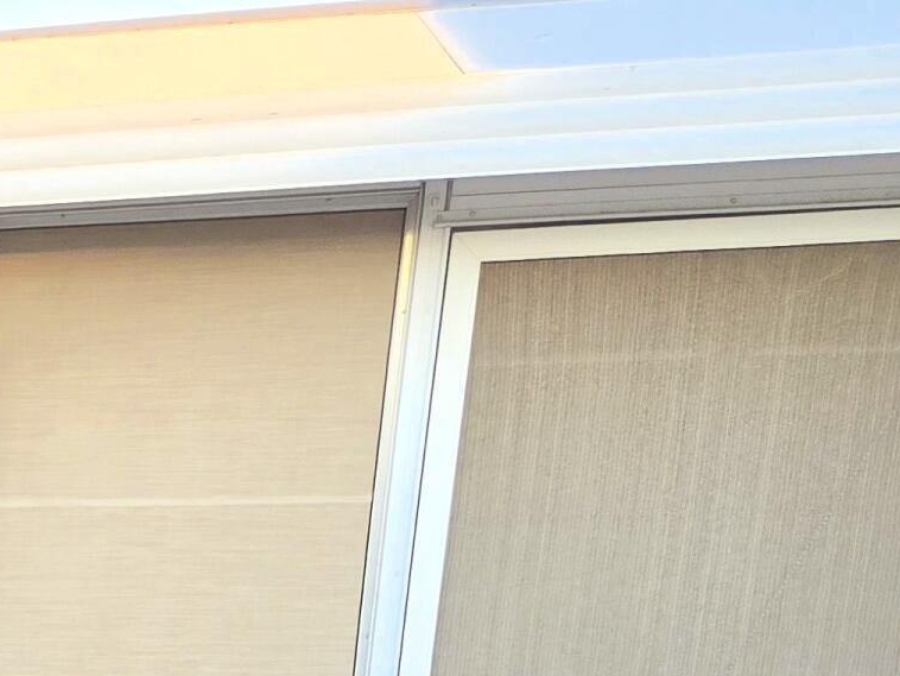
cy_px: 1223
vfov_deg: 14.3
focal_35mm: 91
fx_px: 2367
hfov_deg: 17.3
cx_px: -743
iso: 25
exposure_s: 1/267
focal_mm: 5.4
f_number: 1.8
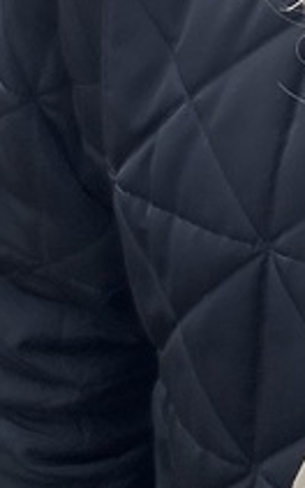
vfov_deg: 16.2
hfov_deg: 10.2
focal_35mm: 116
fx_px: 1542
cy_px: -273
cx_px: 663
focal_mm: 2.69
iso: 80
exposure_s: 1/86
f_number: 1.9
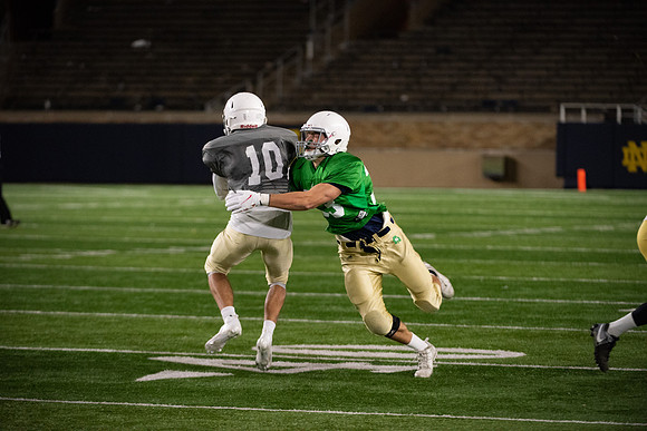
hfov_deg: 8.6
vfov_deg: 5.7
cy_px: 216
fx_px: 4314
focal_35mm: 240
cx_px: 324
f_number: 4.5
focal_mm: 240
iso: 4500
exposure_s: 1/500
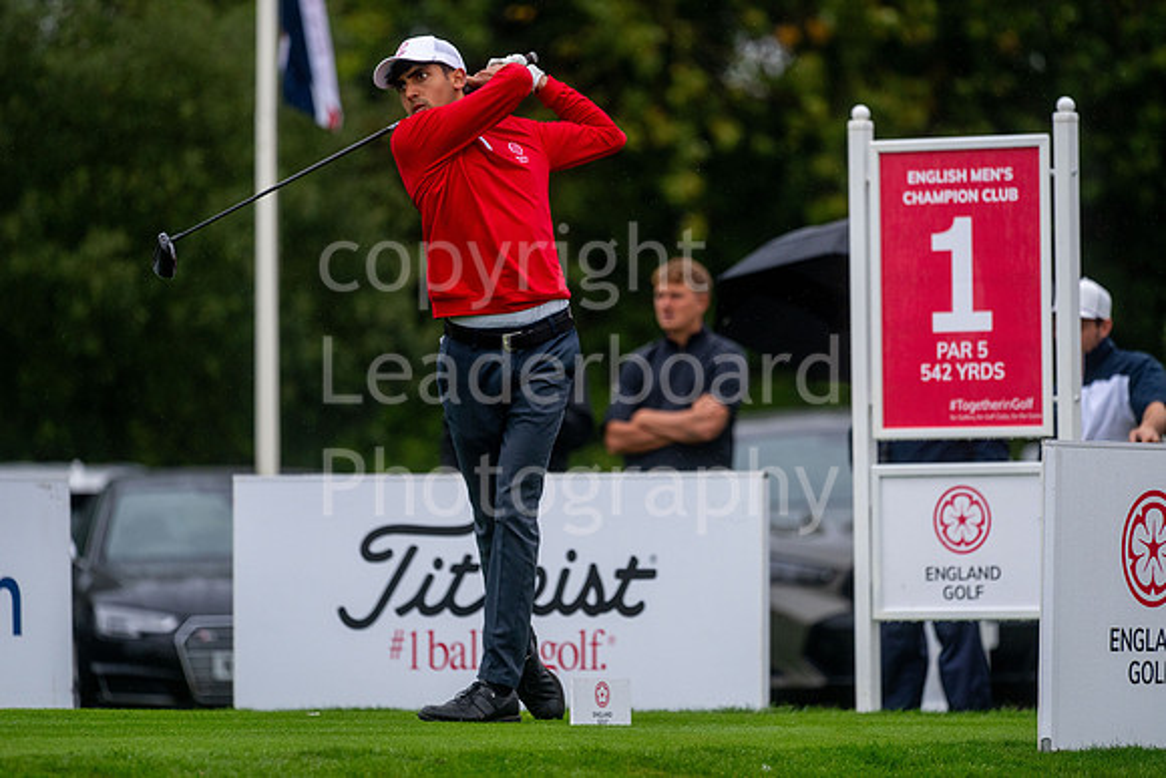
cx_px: 583
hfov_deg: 6.9
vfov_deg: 4.6
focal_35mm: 300
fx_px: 9718
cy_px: 389
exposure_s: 1/1250
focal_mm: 300
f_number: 4
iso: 800
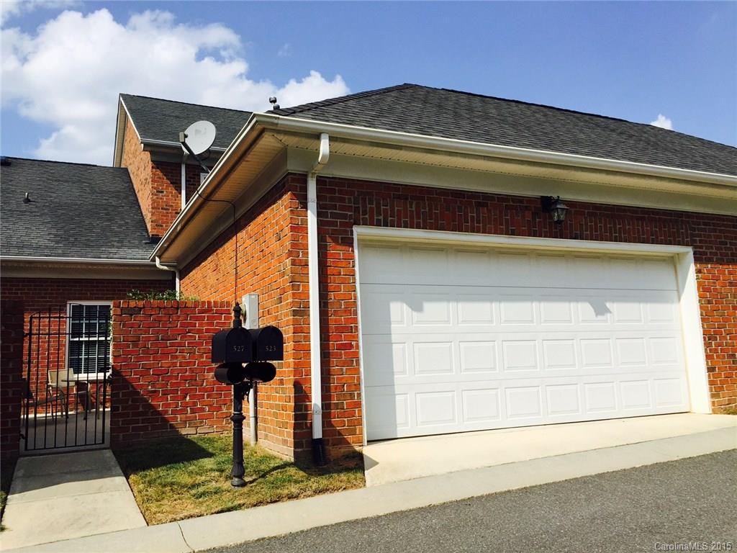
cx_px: 368
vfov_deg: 48.2
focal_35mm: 29
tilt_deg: +7.6
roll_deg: +1.0
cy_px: 276
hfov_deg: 61.7
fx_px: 617
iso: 32
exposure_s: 1/3597
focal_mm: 4.15
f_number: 2.2
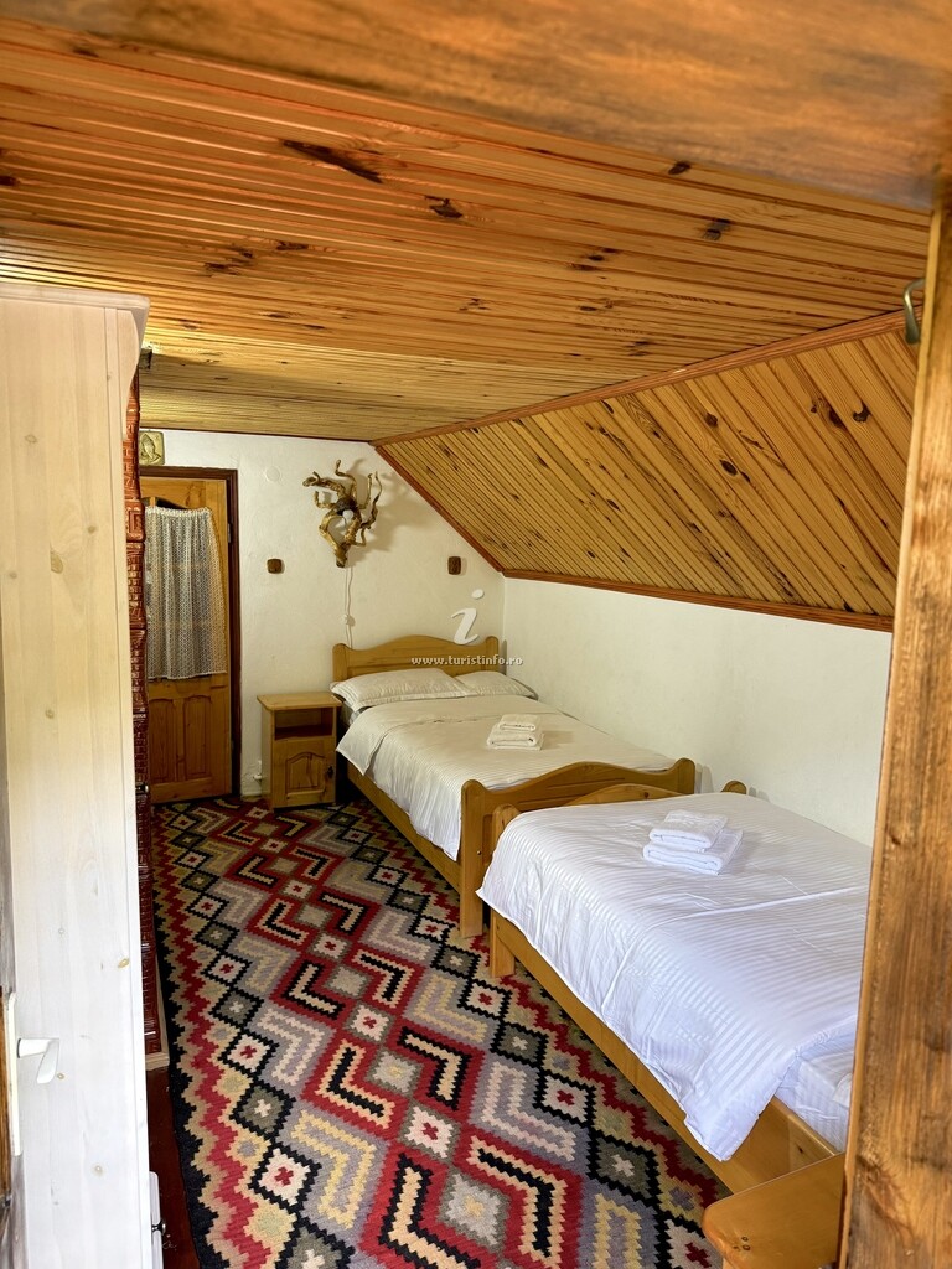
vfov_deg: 71.6
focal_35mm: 24
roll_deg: -2.0
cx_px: 476
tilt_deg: -6.6
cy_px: 634
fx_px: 880
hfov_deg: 56.8
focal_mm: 6.76
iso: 200
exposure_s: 1/121
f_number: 1.78
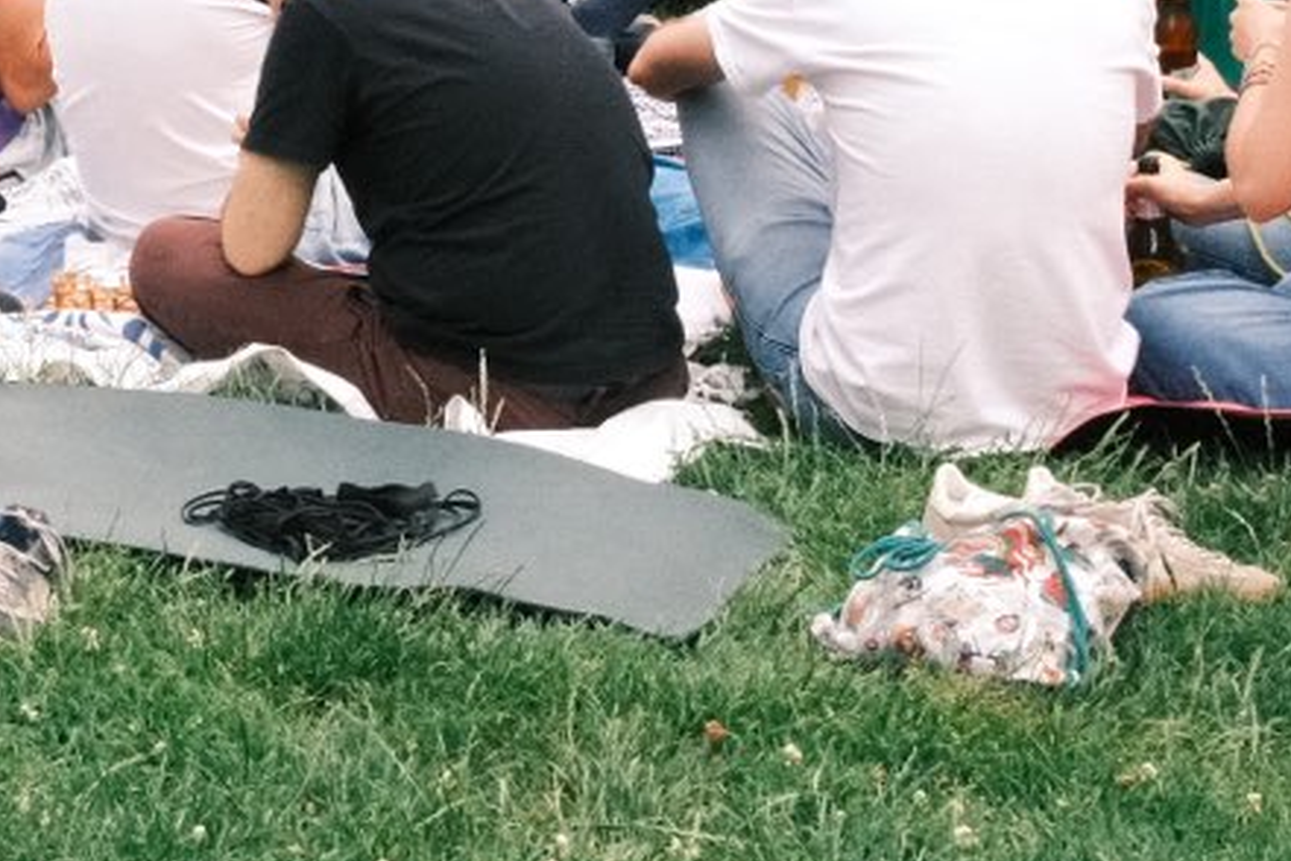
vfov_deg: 9.5
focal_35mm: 143
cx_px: -553
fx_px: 5128
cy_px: -56
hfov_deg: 13.6
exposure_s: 1/400
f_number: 13
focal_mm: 23
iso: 2500
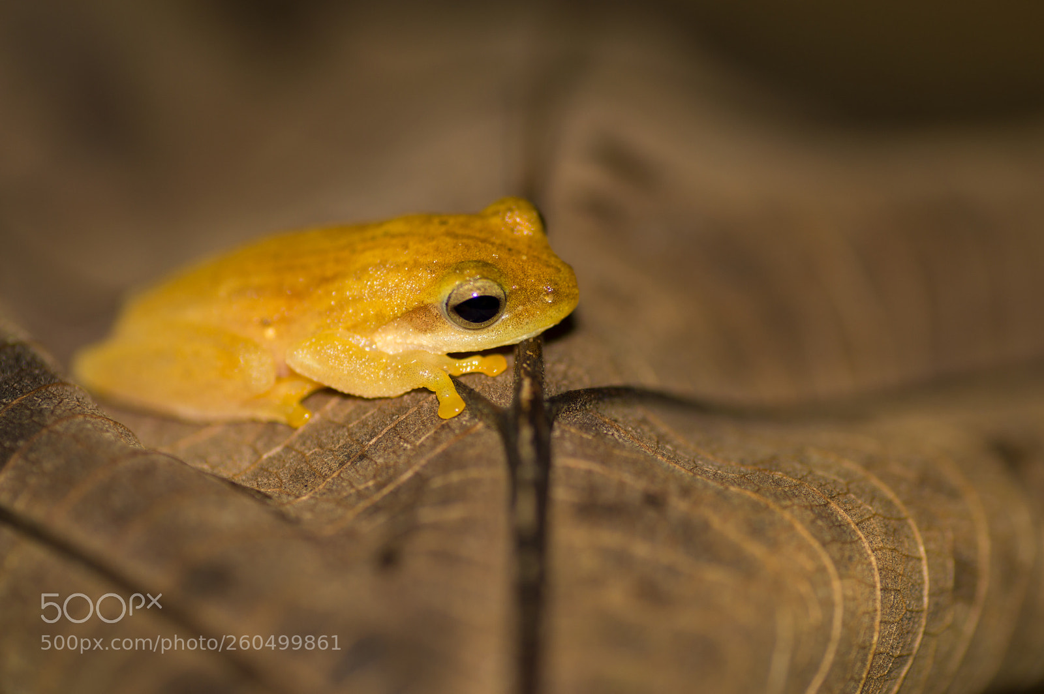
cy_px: 347
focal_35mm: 135
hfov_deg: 15.2
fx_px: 3912
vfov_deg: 10.1
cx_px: 522
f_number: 4
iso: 100
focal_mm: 90
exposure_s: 1/160
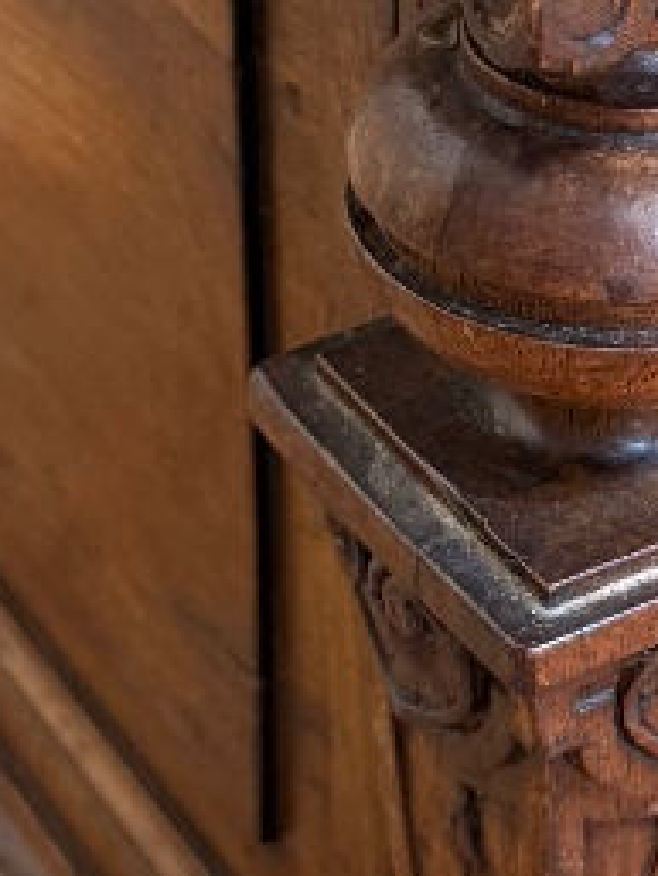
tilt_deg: -32.7
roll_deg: -3.7
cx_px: 675
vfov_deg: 17.5
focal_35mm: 112
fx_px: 2836
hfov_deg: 13.0
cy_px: 218
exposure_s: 1/50
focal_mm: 6.76
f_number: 1.78
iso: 320
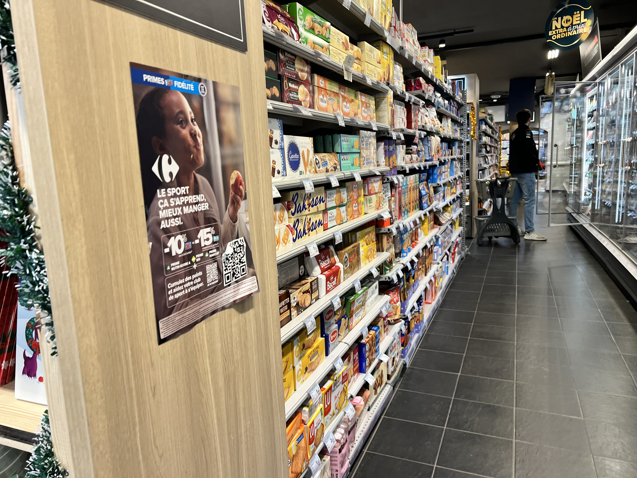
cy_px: 239
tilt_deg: -15.1
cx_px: 318
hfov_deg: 67.3
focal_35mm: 26
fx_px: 478
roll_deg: +1.0
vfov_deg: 53.1
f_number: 1.5
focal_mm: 5.7
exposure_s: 1/121
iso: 100
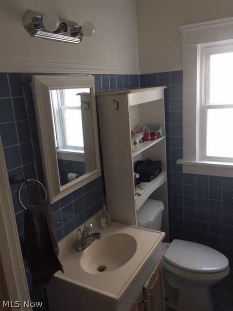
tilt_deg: -13.0
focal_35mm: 29
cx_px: 116
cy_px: 156
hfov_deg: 48.2
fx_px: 260
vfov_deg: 61.7
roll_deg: +6.2
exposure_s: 1/30
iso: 80
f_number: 2.2
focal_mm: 4.15
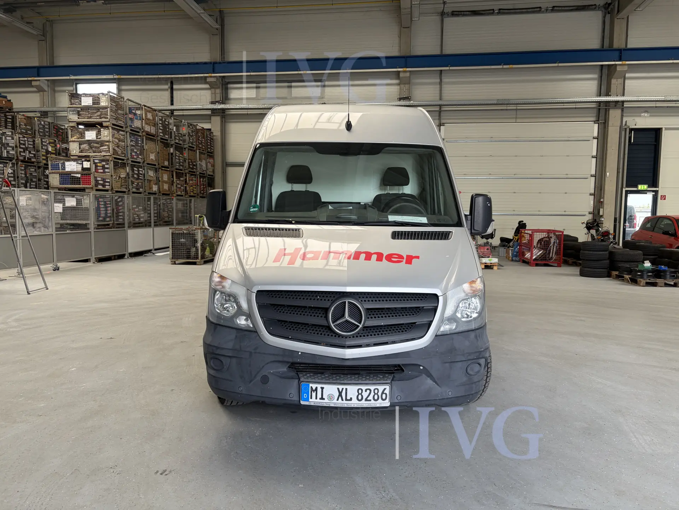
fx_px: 510
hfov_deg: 67.3
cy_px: 255
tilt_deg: -4.2
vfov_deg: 53.1
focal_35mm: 26
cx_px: 340
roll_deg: -0.6
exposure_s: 1/122
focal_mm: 5.96
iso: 50
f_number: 1.6
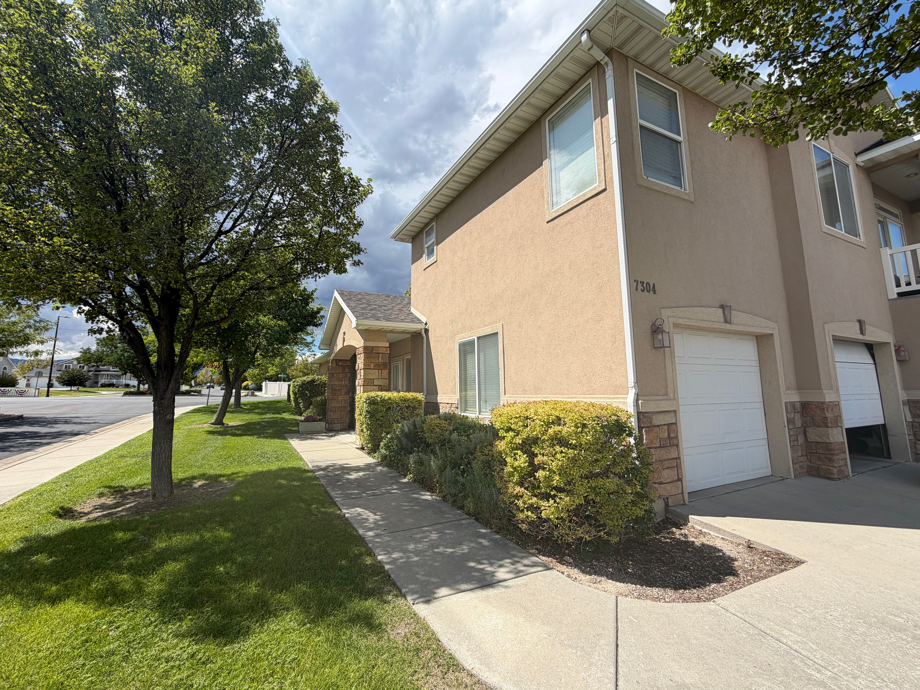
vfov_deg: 81.7
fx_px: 399
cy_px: 334
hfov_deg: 98.2
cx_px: 454
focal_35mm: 15
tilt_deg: +10.1
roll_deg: +1.9
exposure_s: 1/770
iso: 20
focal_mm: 2.22
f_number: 2.2
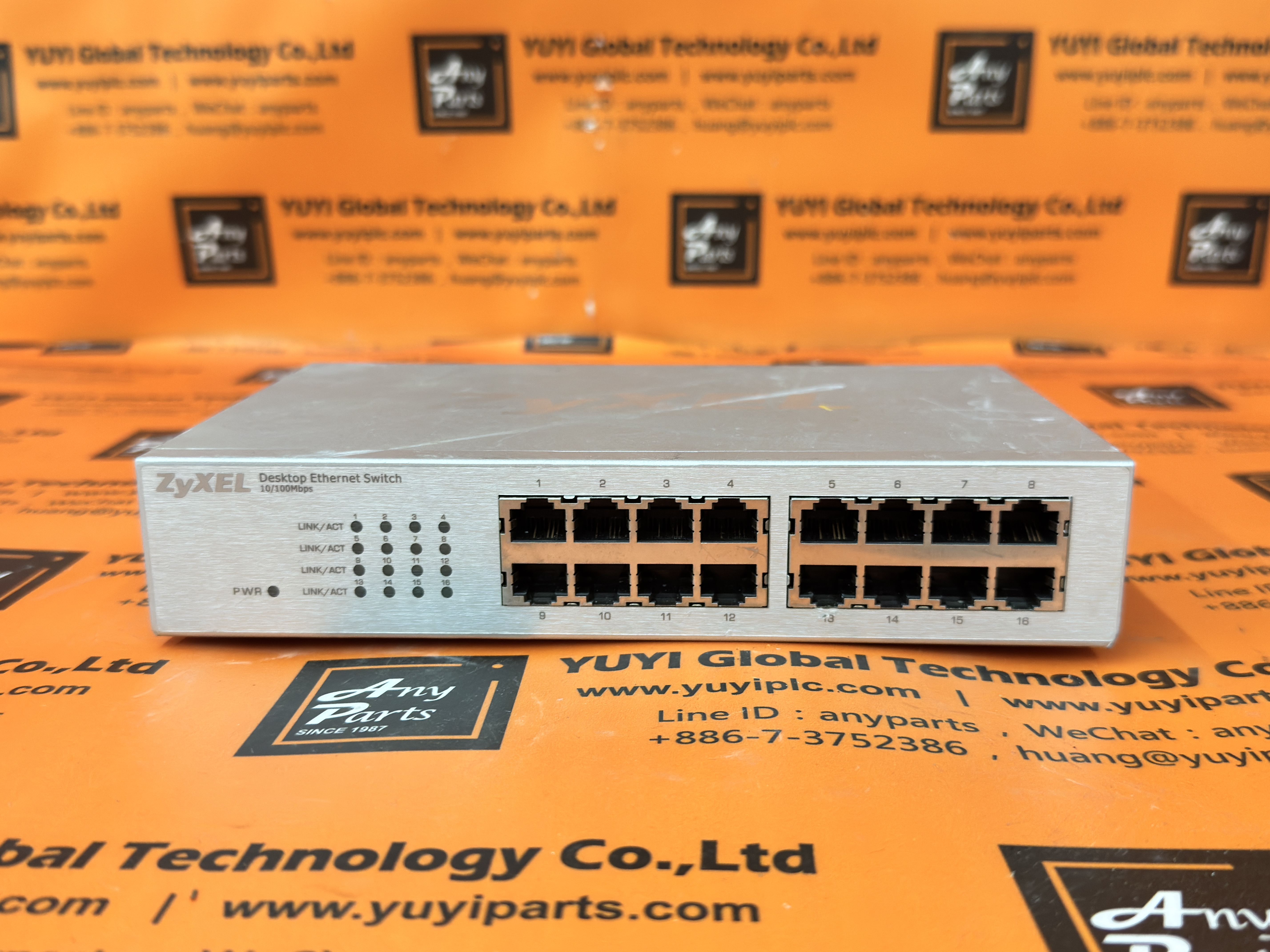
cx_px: 635
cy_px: 476
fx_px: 1284
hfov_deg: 52.6
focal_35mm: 35
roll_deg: -0.4
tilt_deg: -12.9
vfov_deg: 40.7
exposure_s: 1/40
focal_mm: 6.76
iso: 250
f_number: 1.78
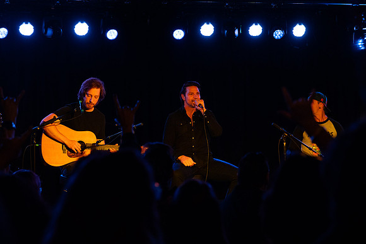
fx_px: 819
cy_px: 119
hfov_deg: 25.2
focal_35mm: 81
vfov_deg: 17.0
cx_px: 189
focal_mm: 70
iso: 3200
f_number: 4
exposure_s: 1/640
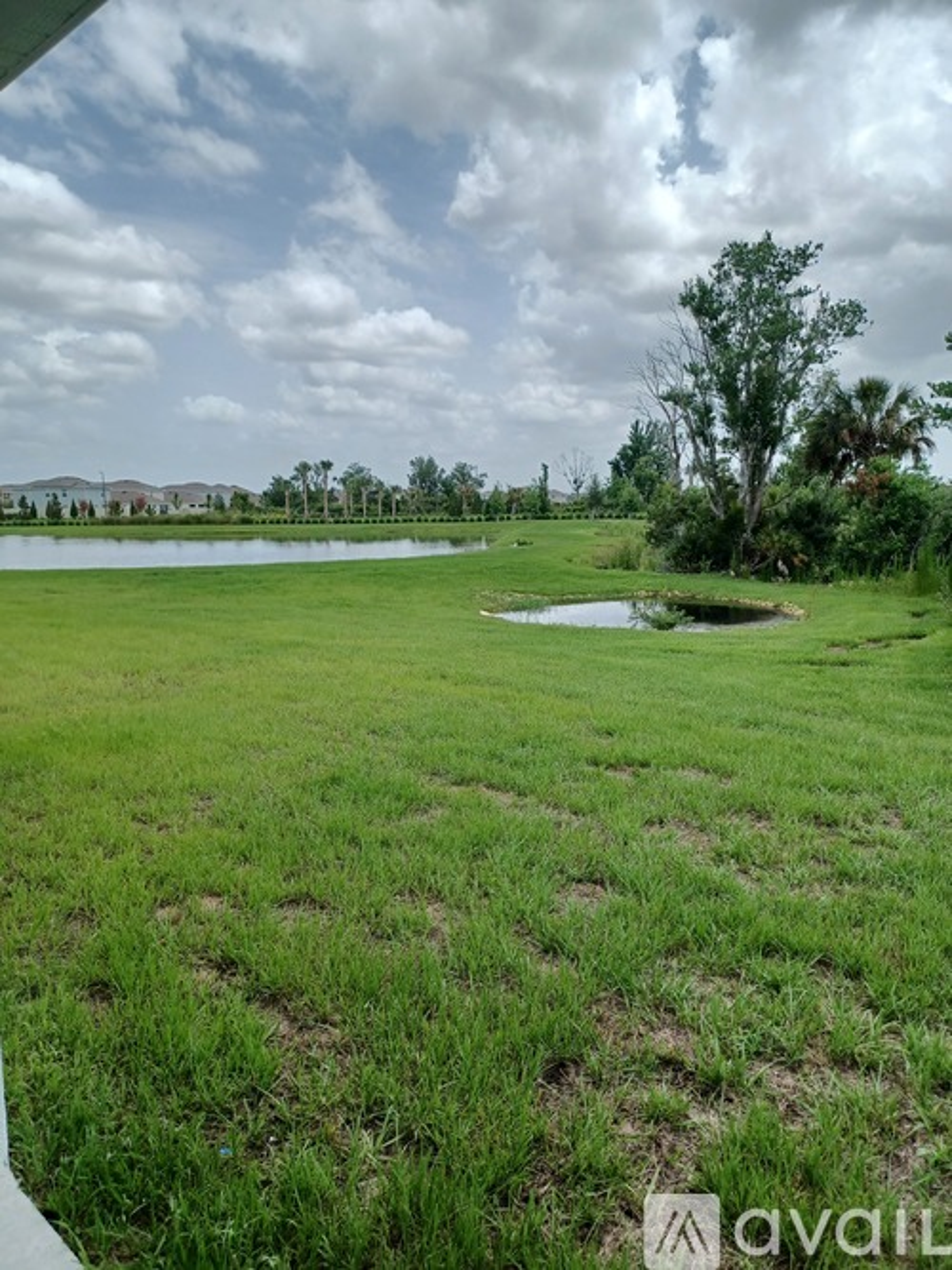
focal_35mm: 25
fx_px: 917
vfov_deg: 69.4
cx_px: 476
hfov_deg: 54.9
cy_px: 635
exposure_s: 1/515
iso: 32
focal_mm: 4.6
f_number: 1.8
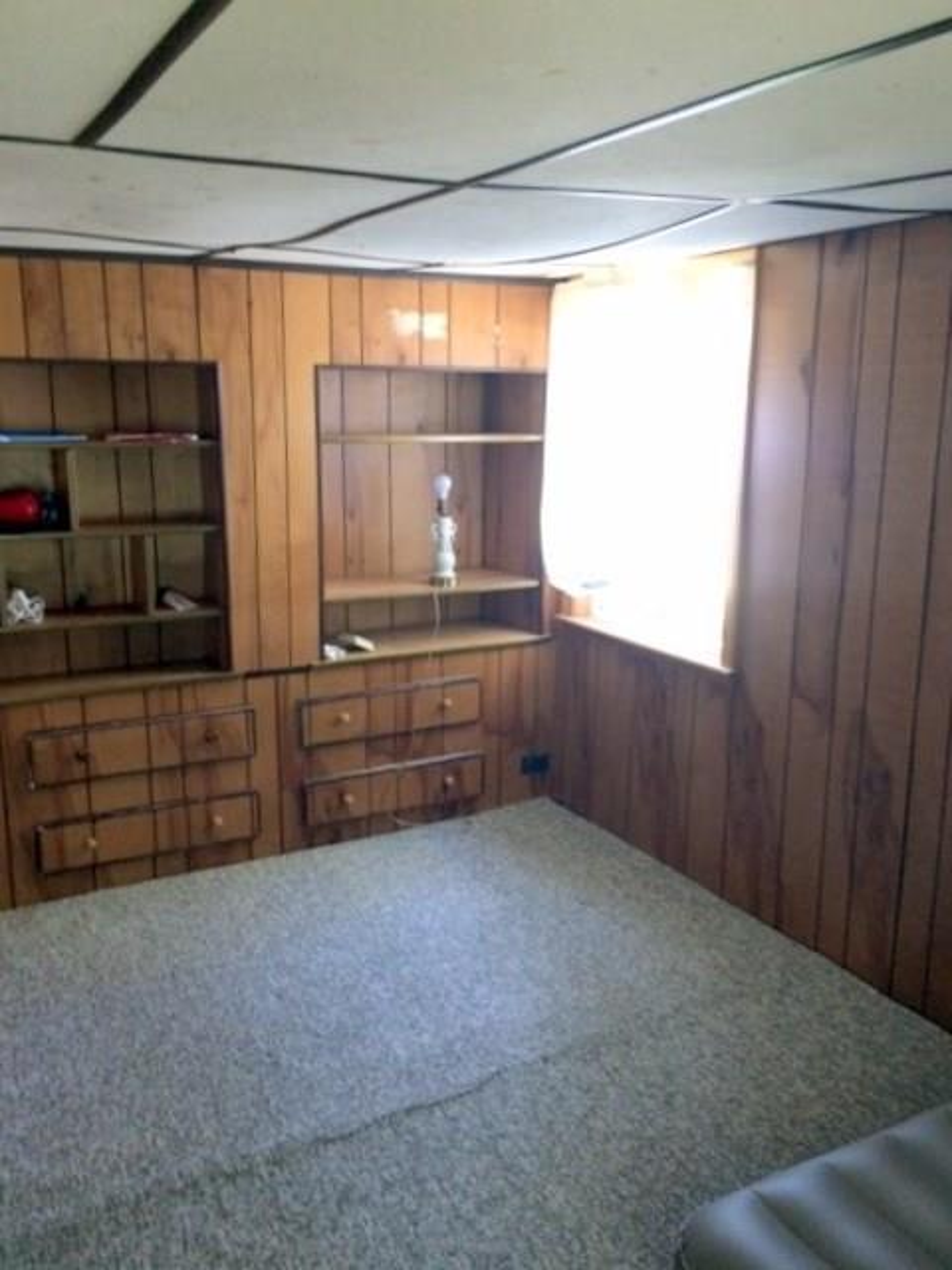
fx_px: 1063
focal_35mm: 29
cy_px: 635
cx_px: 476
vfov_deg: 61.7
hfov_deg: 48.2
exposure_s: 1/17
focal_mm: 4.15
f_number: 2.2
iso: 320
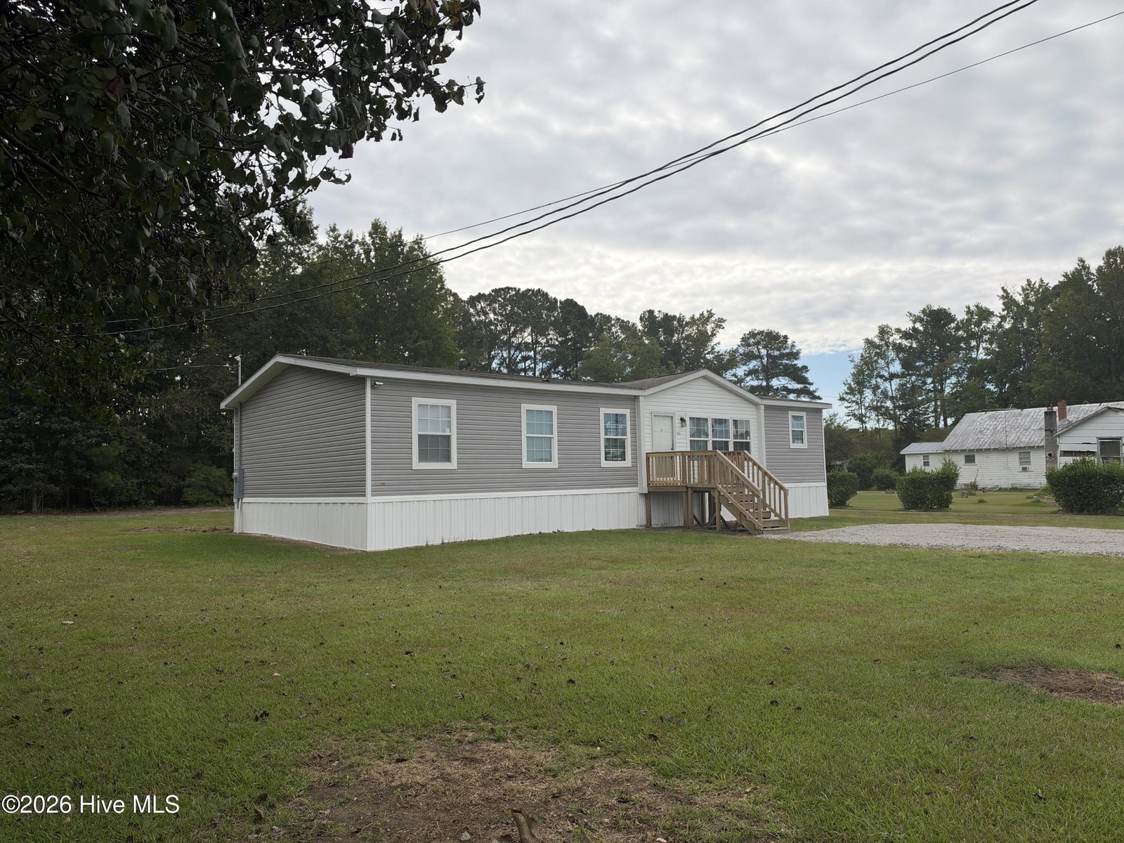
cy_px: 422
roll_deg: +0.9
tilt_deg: +1.5
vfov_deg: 56.8
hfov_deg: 71.6
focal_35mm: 24
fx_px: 779
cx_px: 562
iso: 64
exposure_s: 1/5587
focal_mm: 6.93
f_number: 1.8
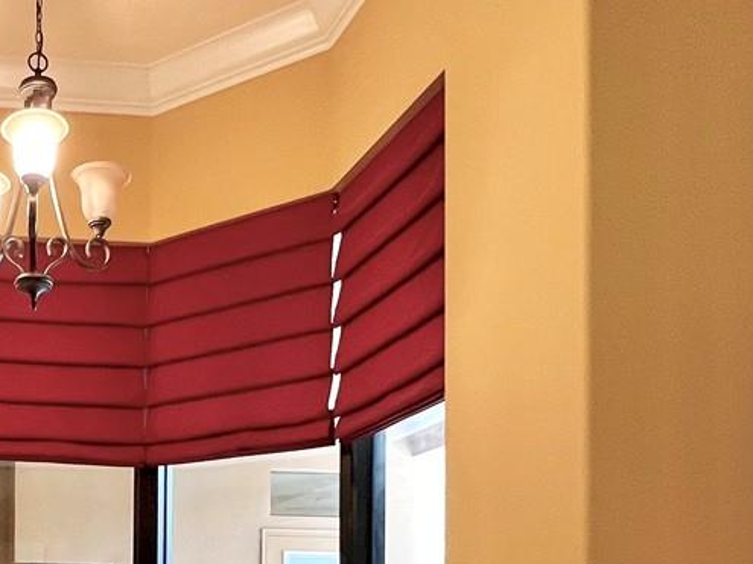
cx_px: -12
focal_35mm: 42
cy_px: 620
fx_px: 913
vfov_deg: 30.7
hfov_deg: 39.2
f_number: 1.8
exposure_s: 1/60
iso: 250
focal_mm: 1.57
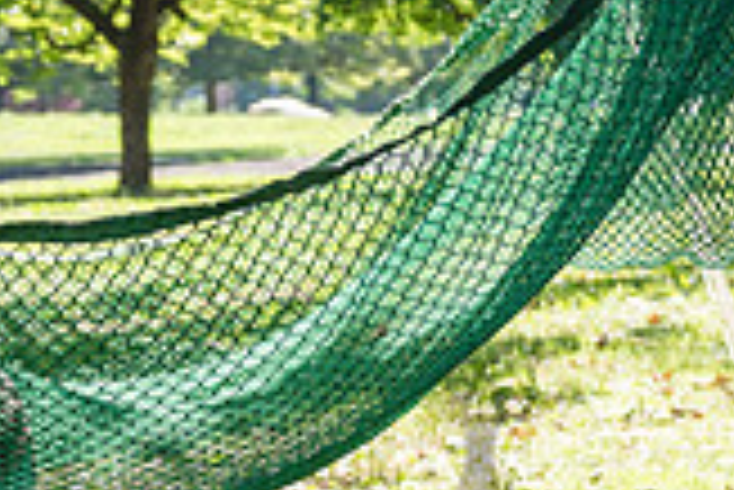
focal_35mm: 171
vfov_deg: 7.9
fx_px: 3490
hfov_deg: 11.8
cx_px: -104
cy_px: 654
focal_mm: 48
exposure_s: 1/400
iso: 200
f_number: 3.2
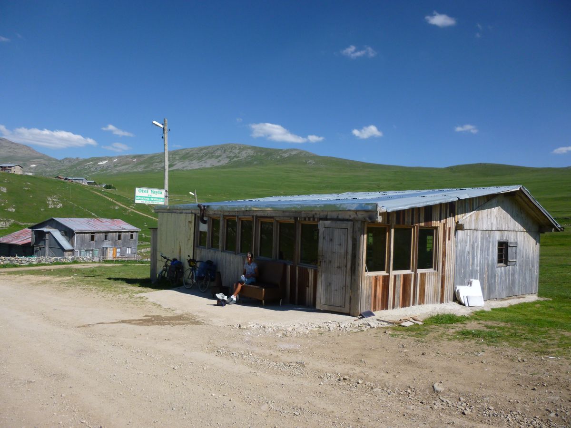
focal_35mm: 25
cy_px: 214
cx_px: 286
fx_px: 412
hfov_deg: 69.4
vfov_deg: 54.9
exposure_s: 1/1300
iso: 100
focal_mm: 4.5
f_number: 3.1
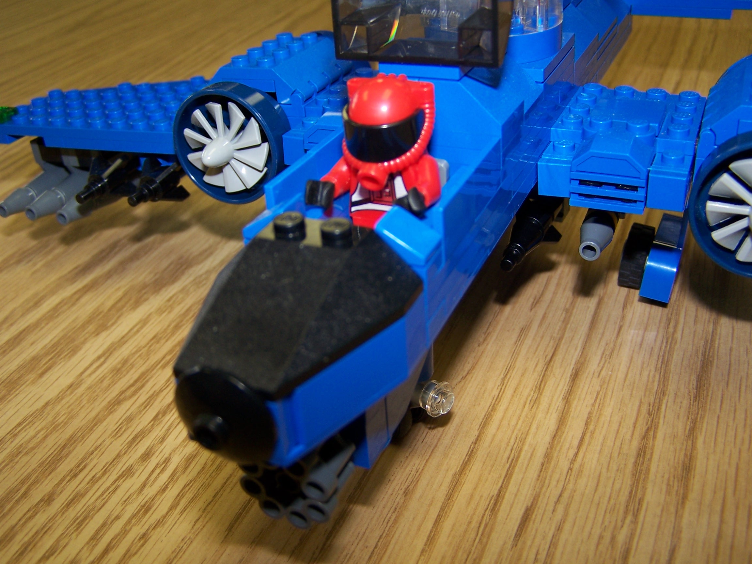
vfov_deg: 37.7
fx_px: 826
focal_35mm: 38
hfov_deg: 49.0
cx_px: 376
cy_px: 282
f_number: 2.8
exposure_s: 1/60
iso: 80
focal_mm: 6.3
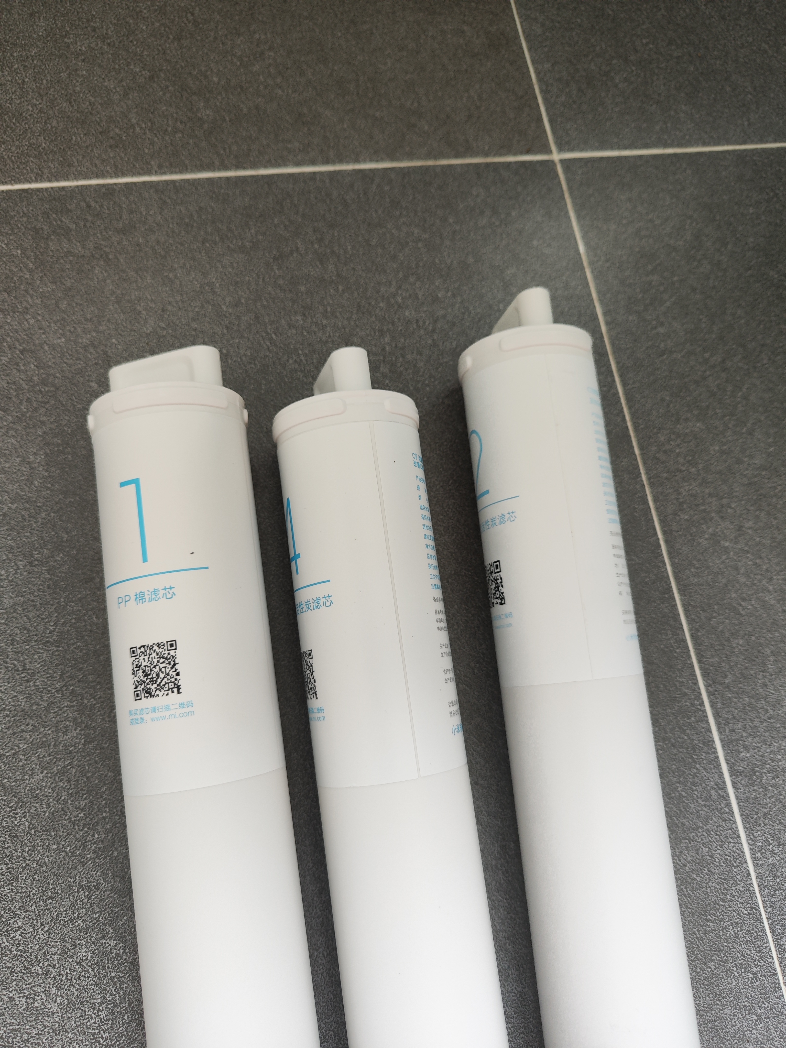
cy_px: 524
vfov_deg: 71.6
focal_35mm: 24
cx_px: 393
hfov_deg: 56.8
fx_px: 727
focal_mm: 6.92
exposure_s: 1/120
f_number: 1.9
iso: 265
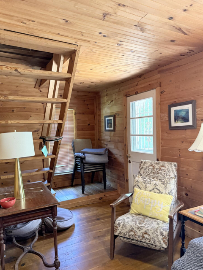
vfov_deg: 69.4
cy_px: 135
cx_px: 102
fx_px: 195
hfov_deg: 54.9
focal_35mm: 25
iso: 500
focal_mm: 6.76
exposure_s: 1/60
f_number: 1.78
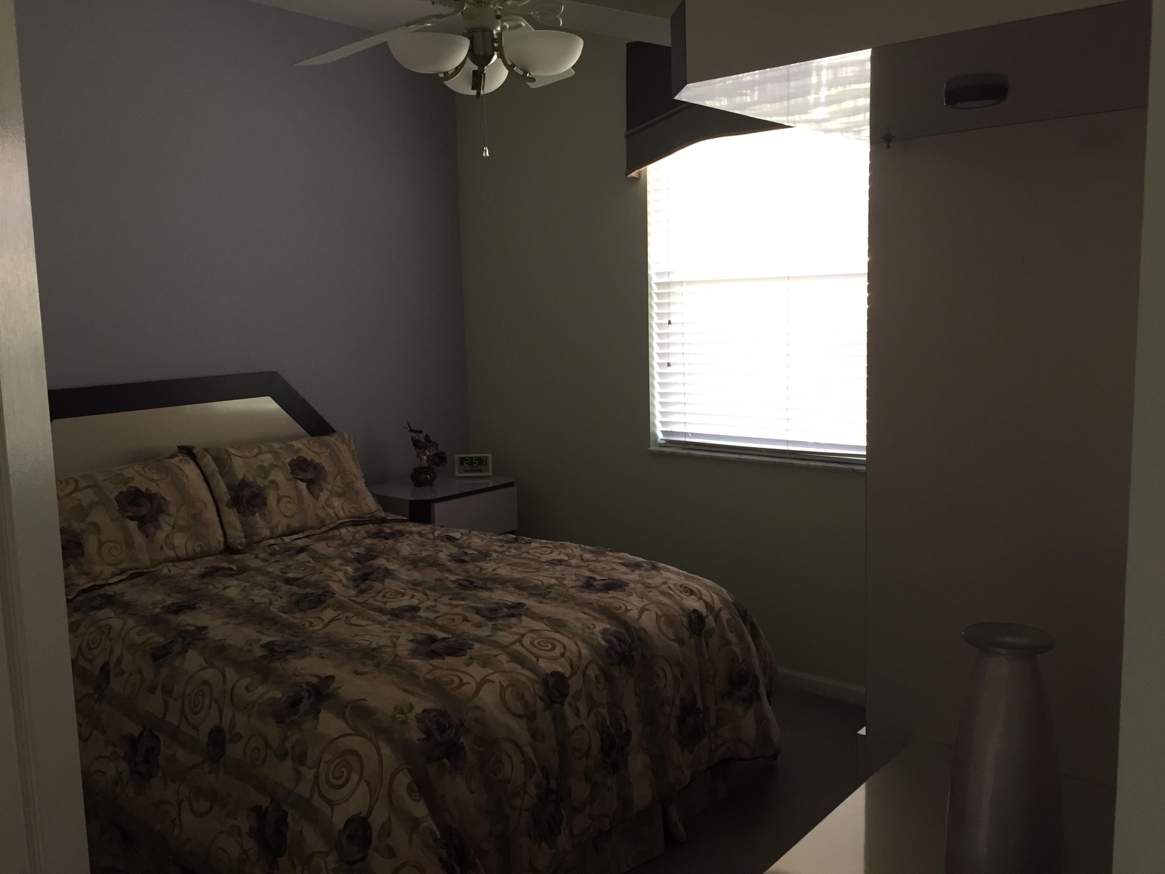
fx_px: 976
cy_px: 437
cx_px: 582
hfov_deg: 61.7
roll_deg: +0.8
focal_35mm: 29
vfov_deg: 48.2
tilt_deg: -7.4
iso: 80
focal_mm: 4.15
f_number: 2.2
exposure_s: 1/30
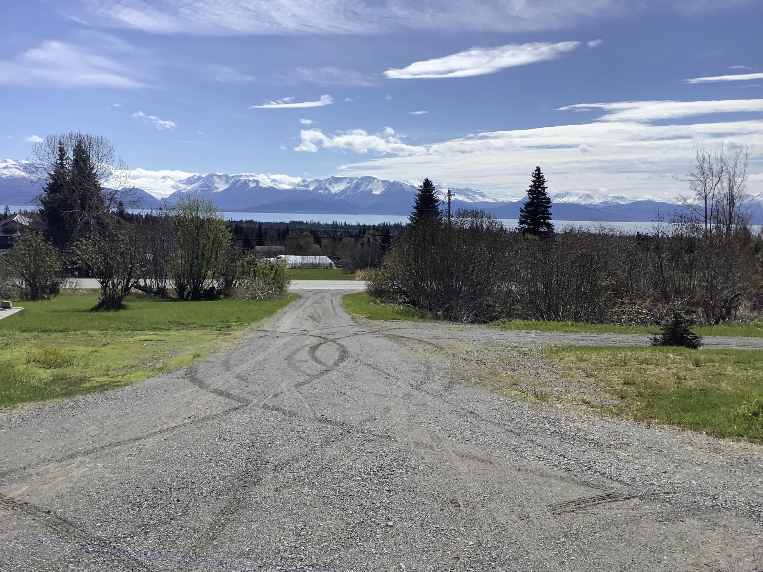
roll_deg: -2.1
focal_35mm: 31
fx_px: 683
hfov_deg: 58.4
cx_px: 382
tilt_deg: -6.3
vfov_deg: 45.4
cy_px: 286
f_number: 2.4
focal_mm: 3.3
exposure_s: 1/3268
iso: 25
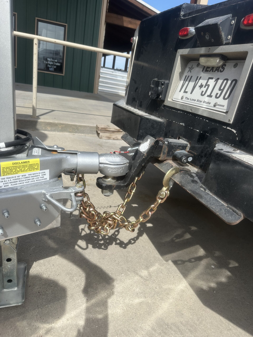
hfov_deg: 56.8
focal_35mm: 24
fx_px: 234
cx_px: 126
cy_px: 168
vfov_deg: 71.6
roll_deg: -11.4
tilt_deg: -18.7
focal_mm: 6.86
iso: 80
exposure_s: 1/4348
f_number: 1.78
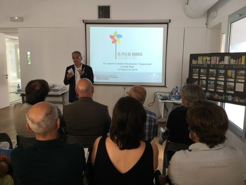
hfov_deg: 58.4
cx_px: 123
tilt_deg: -9.4
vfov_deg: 45.4
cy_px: 92
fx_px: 220
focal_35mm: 31
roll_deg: -1.3
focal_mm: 3.3
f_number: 2.4
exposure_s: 1/33
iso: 25
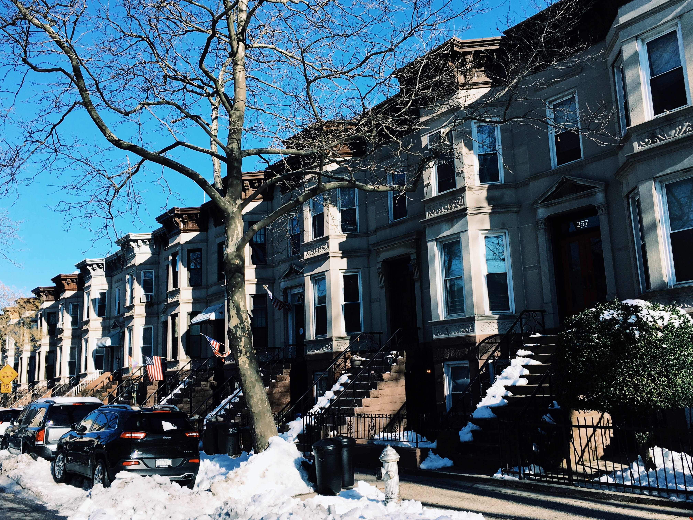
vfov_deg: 48.2
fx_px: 581
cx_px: 346
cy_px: 260
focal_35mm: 29
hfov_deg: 61.7
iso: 25
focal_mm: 4.15
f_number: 2.2
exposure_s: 1/1131
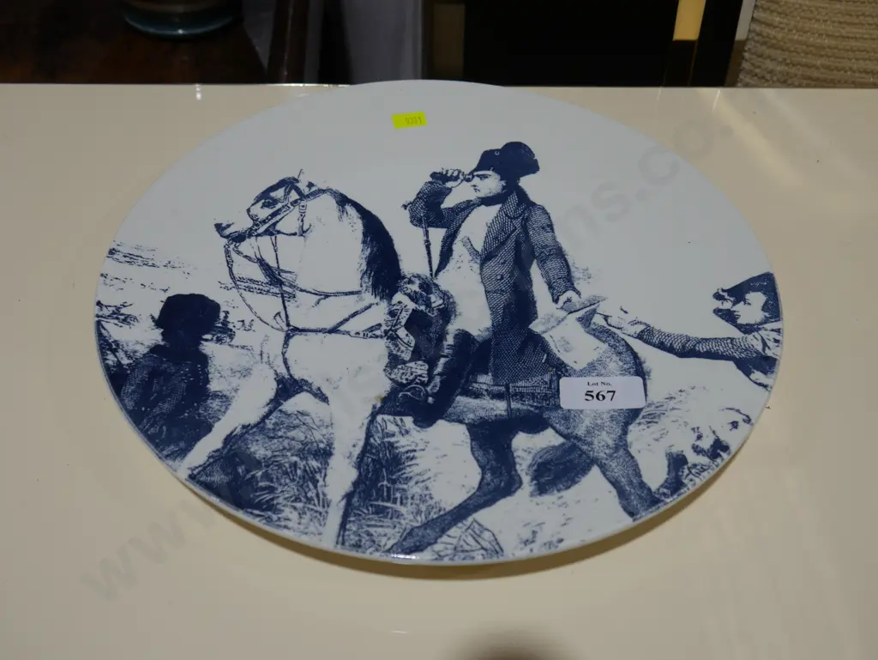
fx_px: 964
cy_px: 330
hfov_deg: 49.0
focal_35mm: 38
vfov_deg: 37.8
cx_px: 439
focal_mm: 19
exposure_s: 1/125
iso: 200
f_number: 5
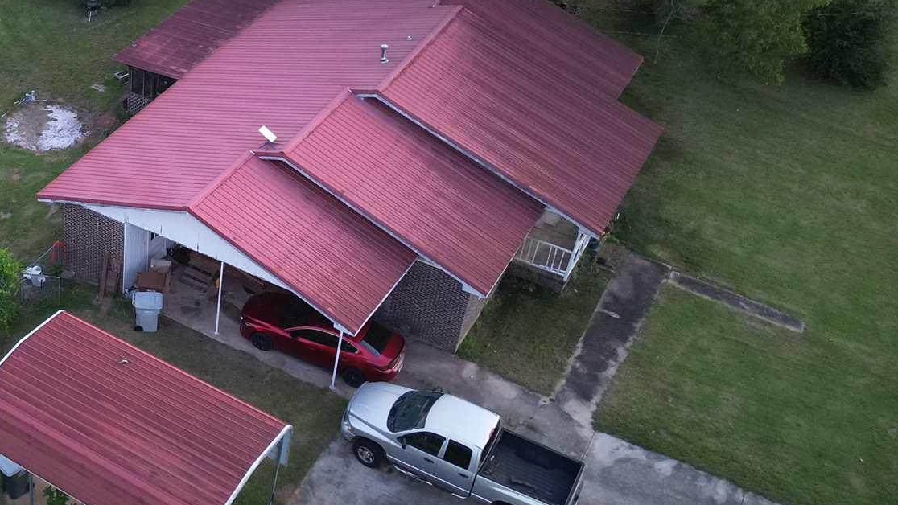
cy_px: 188
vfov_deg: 24.9
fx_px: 1143
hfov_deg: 39.8
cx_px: 91
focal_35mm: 48
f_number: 1.7
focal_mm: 6.72
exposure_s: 1/12.5
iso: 800
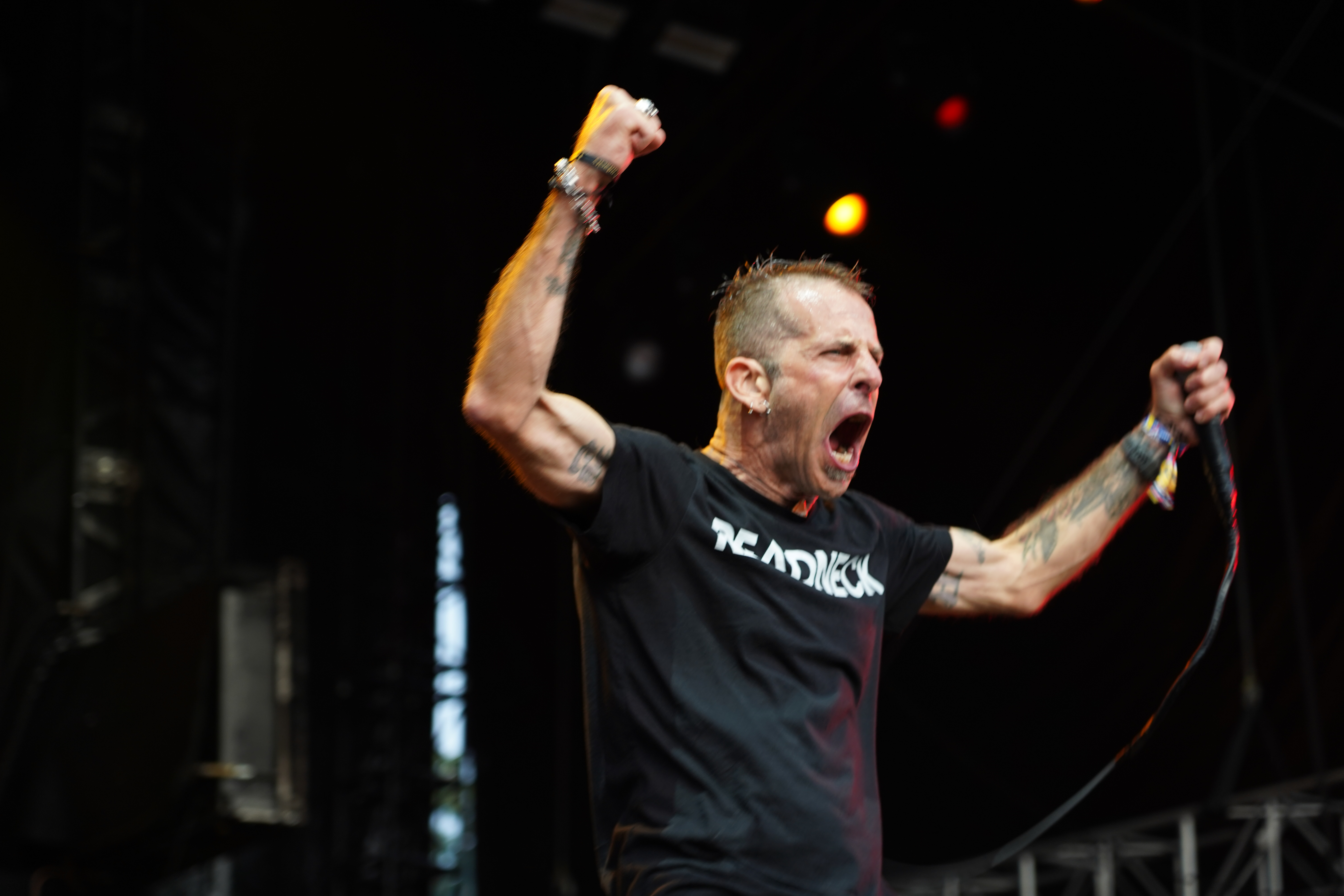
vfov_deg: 13.0
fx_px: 3920
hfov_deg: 19.5
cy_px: 448
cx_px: 672
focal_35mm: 105
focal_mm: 105
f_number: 4
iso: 400
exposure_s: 1/125
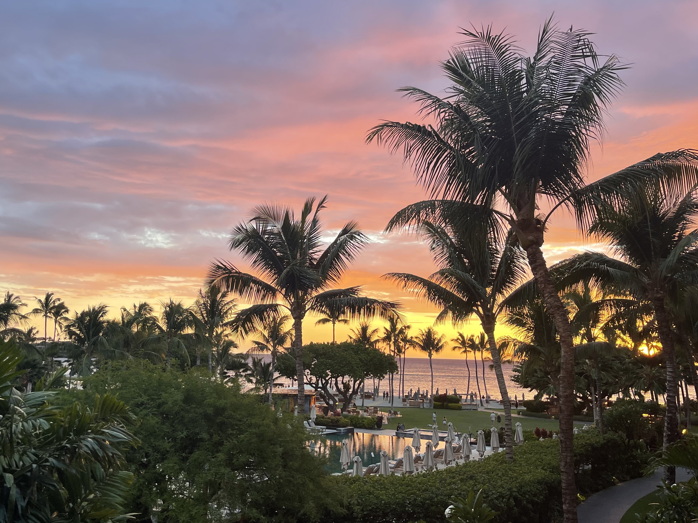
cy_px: 271
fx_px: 625
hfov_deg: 58.2
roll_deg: -1.1
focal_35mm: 31
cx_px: 313
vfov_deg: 45.4
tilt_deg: +8.8
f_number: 1.6
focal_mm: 5.1
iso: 50
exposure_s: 1/121
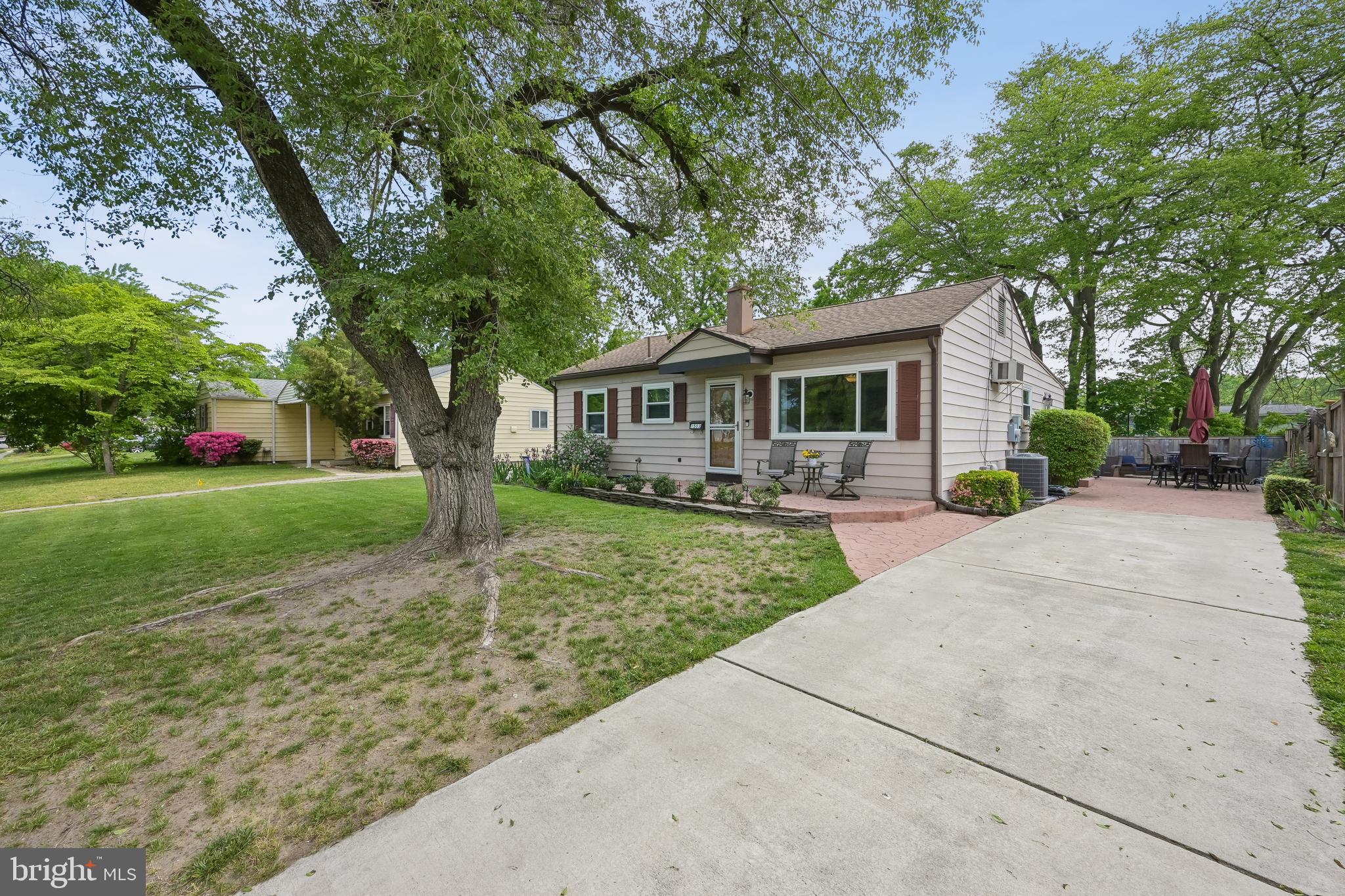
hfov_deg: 104.3
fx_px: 523
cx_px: 672
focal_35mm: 14
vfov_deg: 81.2
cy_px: 448
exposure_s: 1/320
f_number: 11
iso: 400
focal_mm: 14
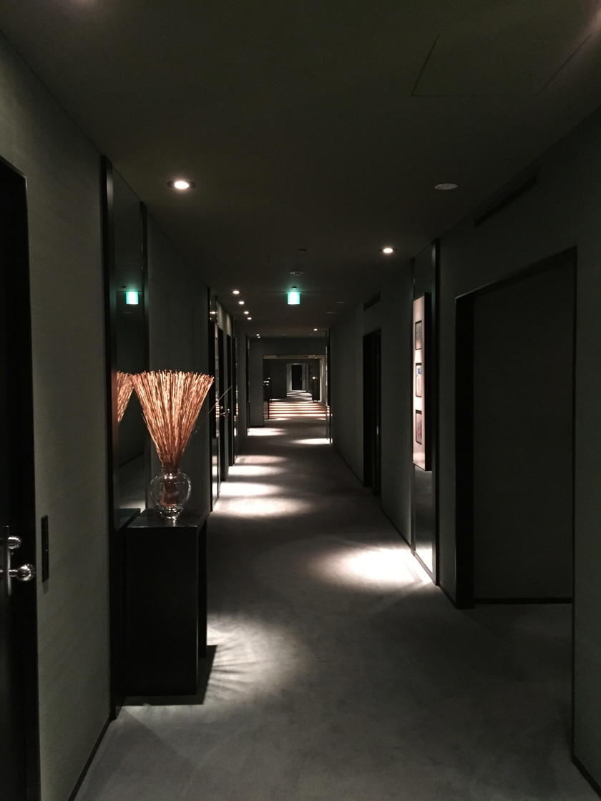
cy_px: 400
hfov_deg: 48.2
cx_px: 300
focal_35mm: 29
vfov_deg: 61.7
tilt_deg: -0.5
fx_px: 671
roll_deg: +0.6
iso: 250
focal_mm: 4.15
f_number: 2.2
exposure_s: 1/15
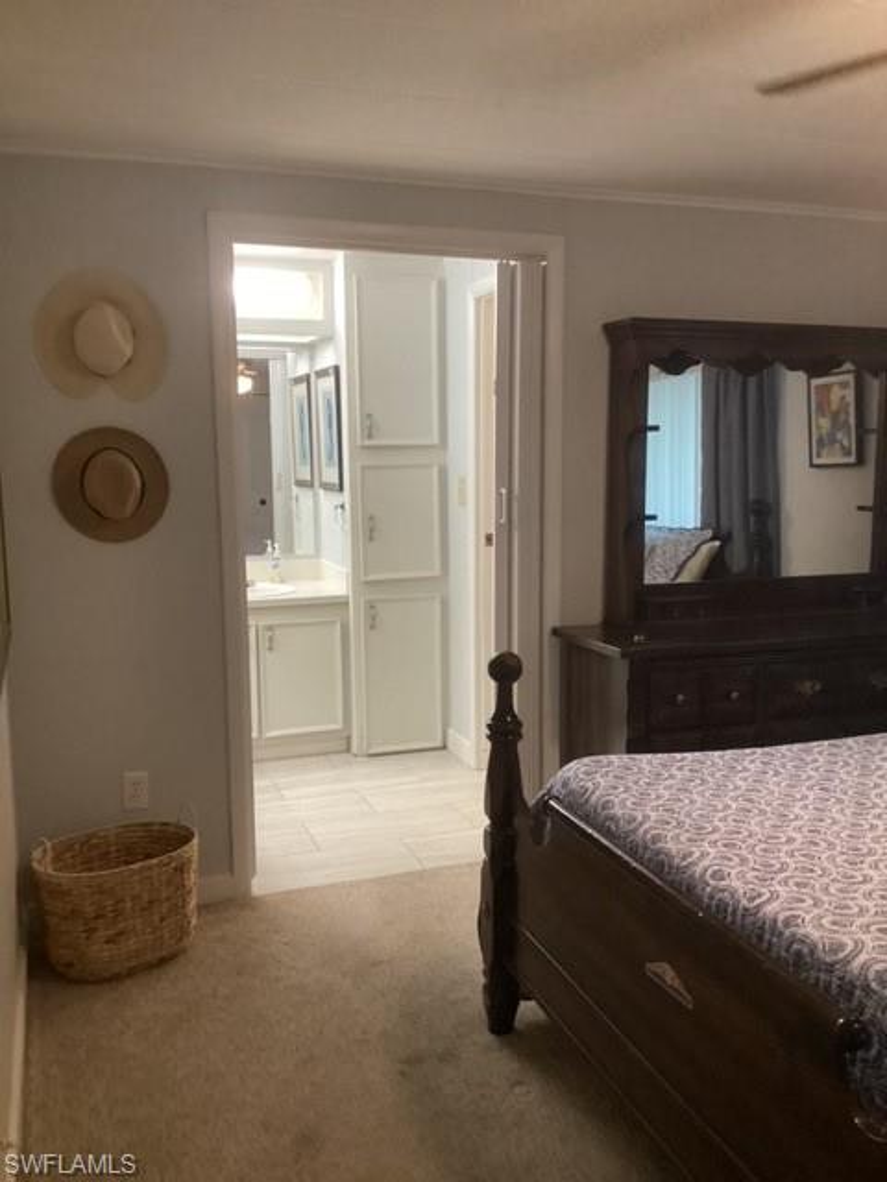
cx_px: 444
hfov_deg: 45.4
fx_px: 1059
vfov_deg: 58.4
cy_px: 591
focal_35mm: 31
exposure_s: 1/60
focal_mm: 3.3
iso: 320
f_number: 2.4
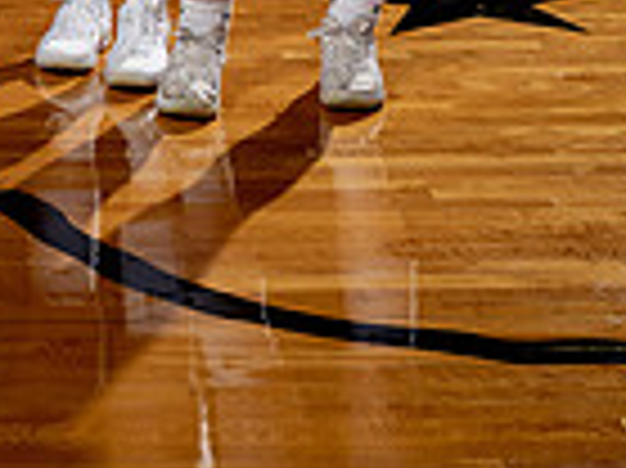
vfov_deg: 9.6
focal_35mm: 143
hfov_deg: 13.7
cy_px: -518
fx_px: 2584
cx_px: 36
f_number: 8
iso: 100
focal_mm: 46
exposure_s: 1/250
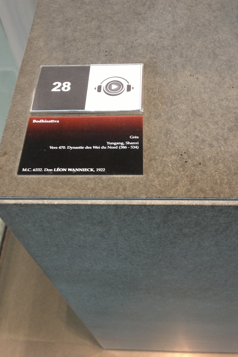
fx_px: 367
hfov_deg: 35.9
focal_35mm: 37
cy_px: 177
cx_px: 115
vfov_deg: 51.9
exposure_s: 1/20
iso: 125
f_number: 2.4
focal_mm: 4.28
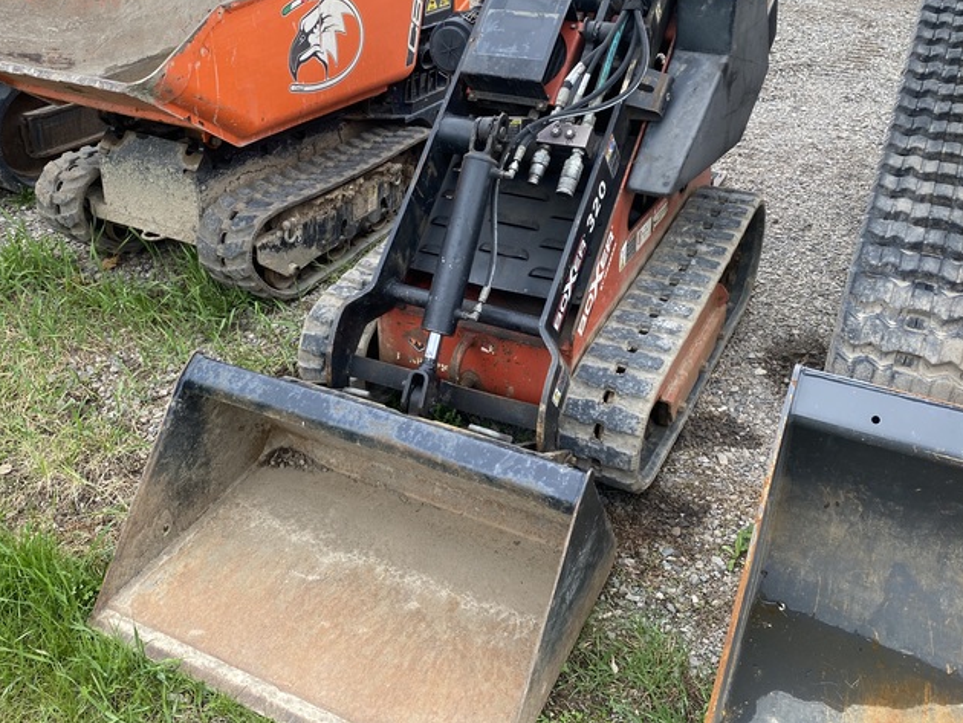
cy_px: 271
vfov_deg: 42.6
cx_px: 457
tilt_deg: -28.4
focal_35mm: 33
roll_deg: -1.5
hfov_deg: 55.3
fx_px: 918
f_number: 1.8
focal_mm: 4.25
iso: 32
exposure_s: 1/217
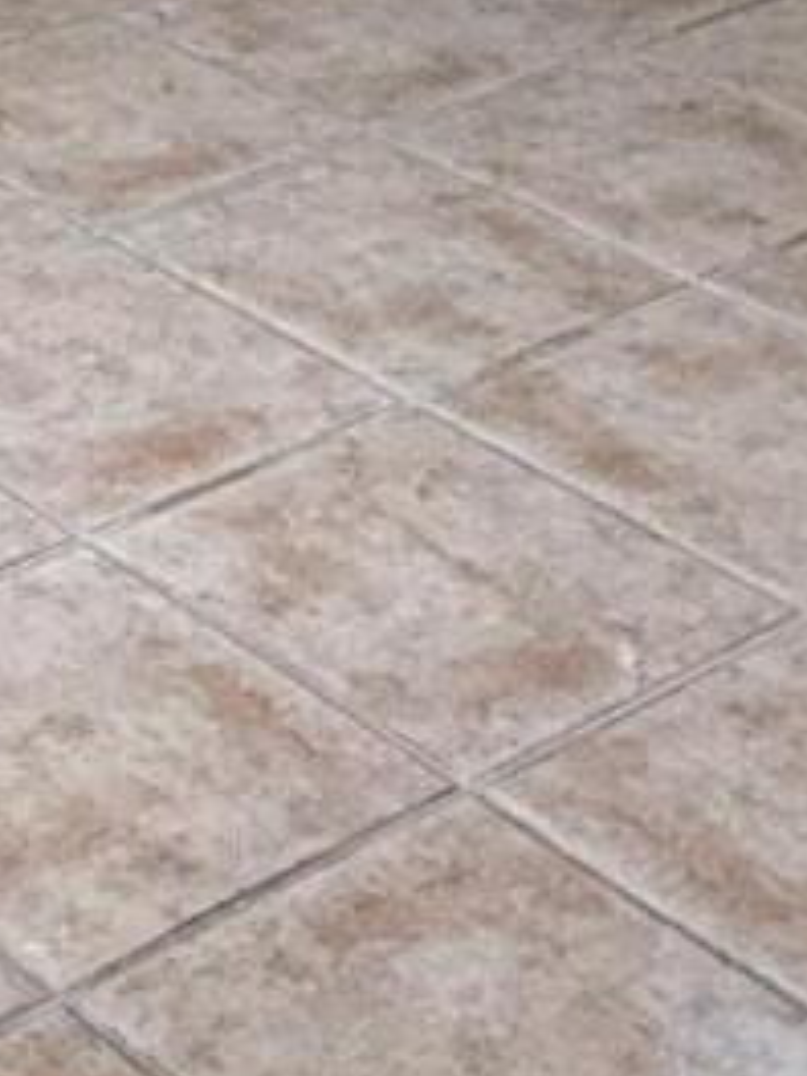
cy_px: -738
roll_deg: -0.8
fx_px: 3295
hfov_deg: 12.9
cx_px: -534
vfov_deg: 16.2
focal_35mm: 106
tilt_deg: -7.4
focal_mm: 2.22
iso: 160
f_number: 2.2
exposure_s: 1/99
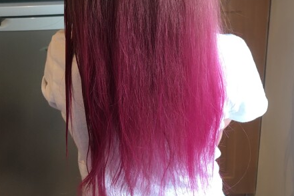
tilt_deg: -22.4
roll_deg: +3.0
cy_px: 19
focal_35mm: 41
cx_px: 147
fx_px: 335
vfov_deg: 31.1
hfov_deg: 47.4
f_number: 2.2
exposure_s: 1/33
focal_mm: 4.15
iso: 64
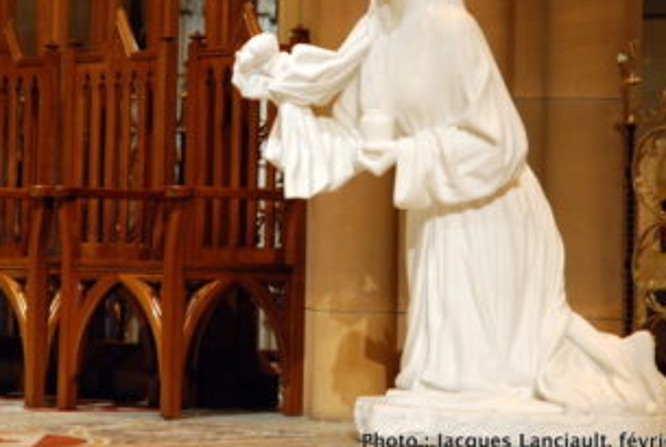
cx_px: 221
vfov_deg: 8.0
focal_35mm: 172
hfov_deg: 11.9
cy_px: 108
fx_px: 3190
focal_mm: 70
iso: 1000
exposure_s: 1/13
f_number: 4.5
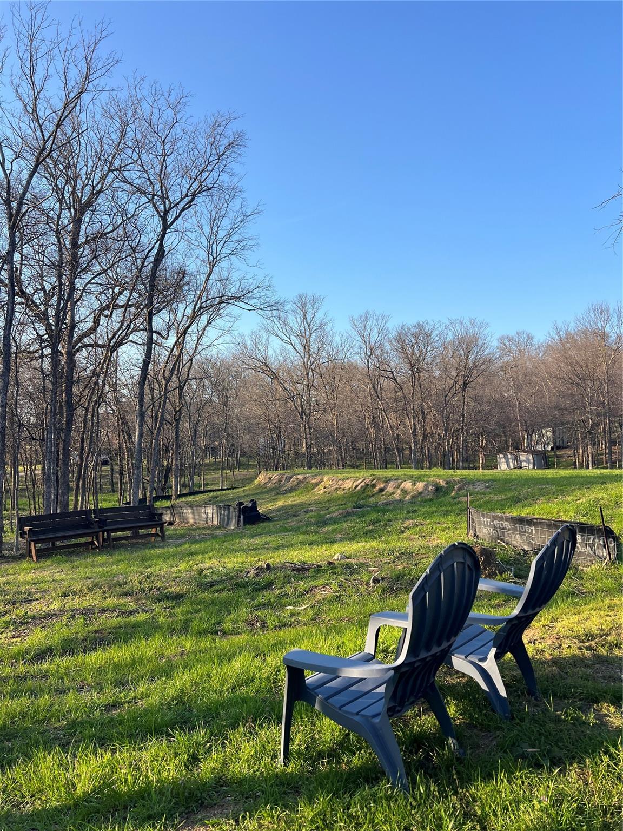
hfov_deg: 53.1
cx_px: 312
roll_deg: +0.7
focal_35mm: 26
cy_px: 416
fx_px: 624
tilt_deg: +5.4
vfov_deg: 67.3
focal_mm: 5.7
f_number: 1.5
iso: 50
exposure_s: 1/1488
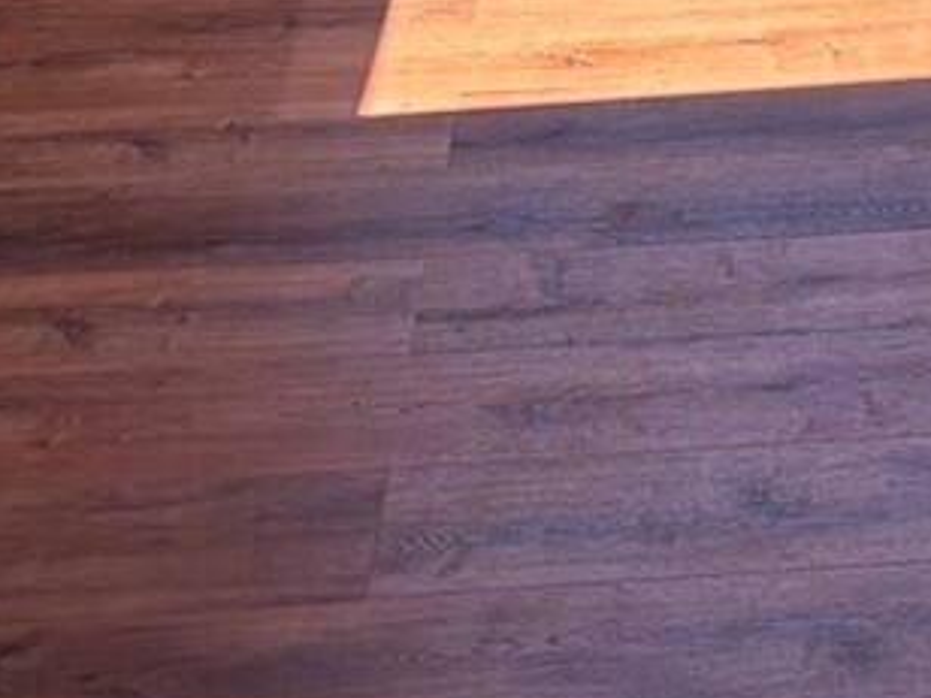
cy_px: -1021
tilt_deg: -2.8
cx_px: 1149
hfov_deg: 14.1
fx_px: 3631
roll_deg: +0.7
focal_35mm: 135
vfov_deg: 9.6
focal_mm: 5.96
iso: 50
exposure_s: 1/215
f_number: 1.6
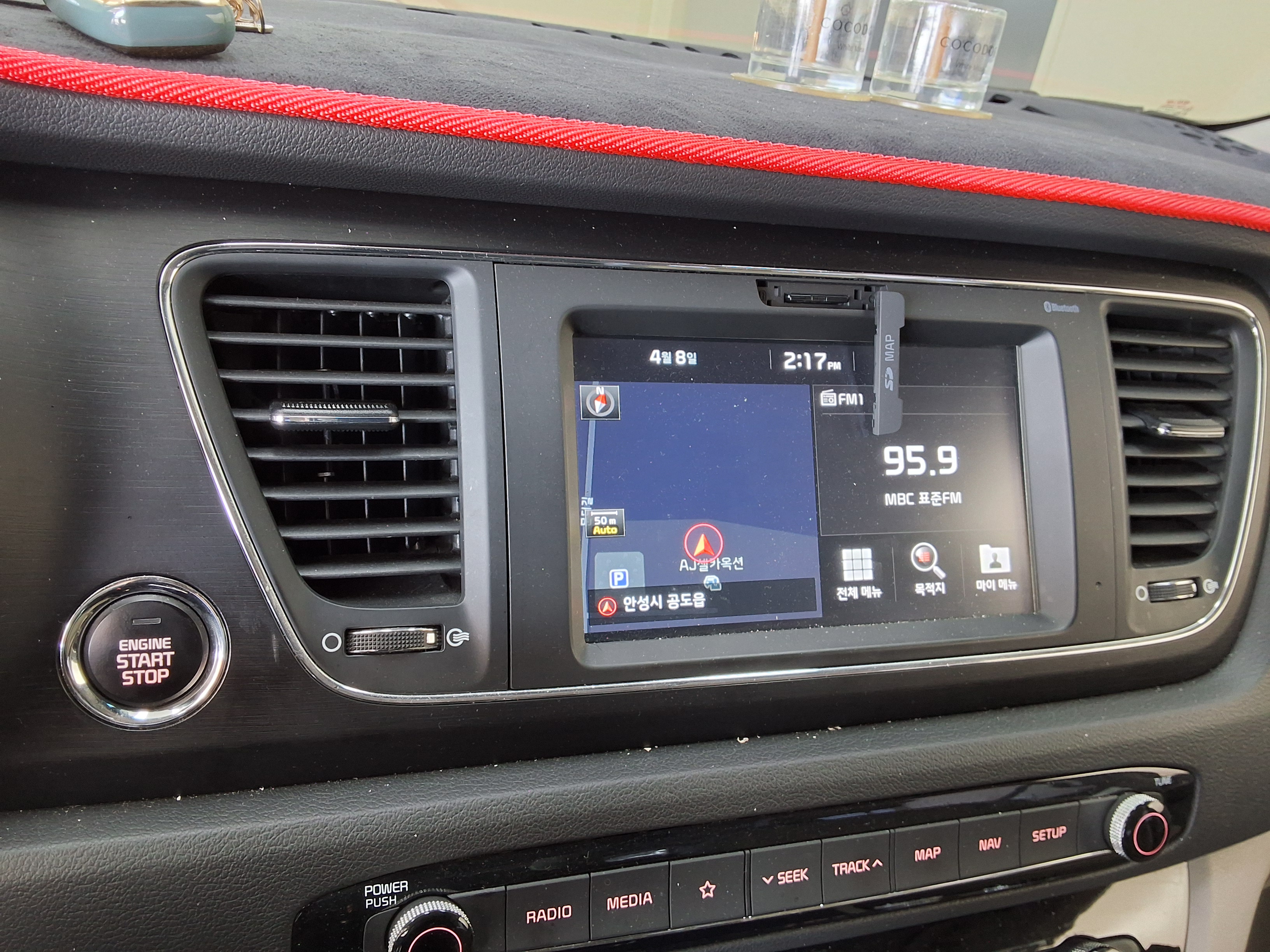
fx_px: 1027
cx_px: 635
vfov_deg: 49.7
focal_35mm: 28
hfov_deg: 63.4
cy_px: 476
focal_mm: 2.91
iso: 160
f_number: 1.9
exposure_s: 1/30
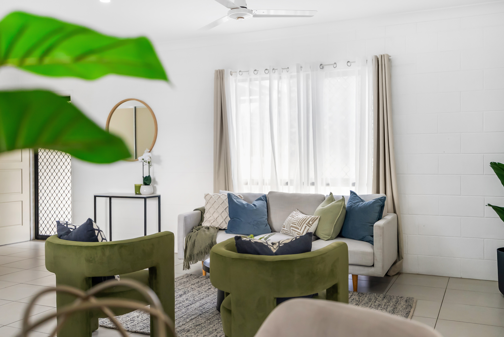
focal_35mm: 35
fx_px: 490
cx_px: 252
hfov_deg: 54.4
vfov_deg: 37.9
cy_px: 168
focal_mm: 35
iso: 2500
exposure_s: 1/800
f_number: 2.8
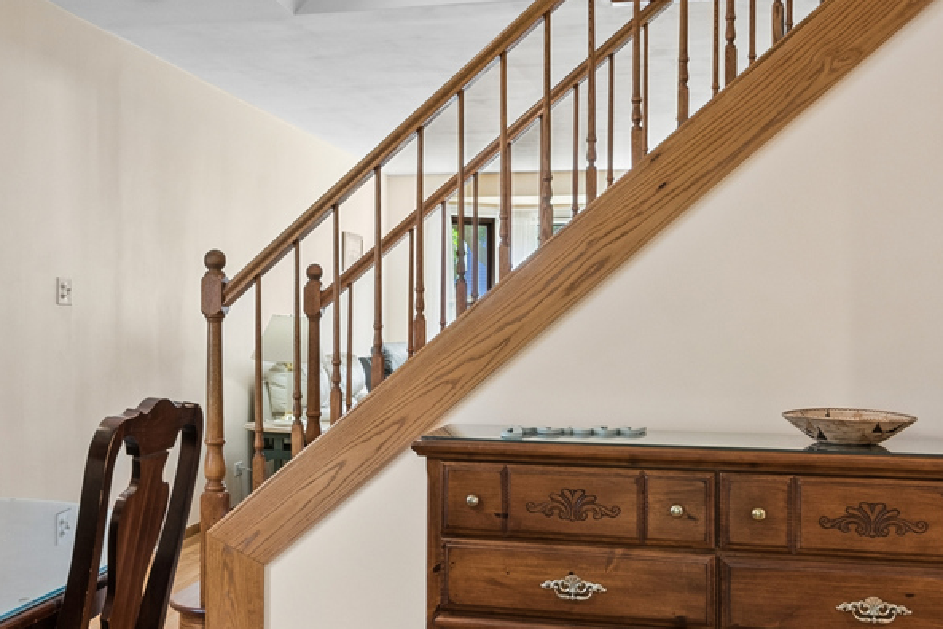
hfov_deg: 46.7
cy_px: 331
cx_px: 323
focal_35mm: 41
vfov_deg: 32.6
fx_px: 1074
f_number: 11
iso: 400
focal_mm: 15
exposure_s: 1/1.67
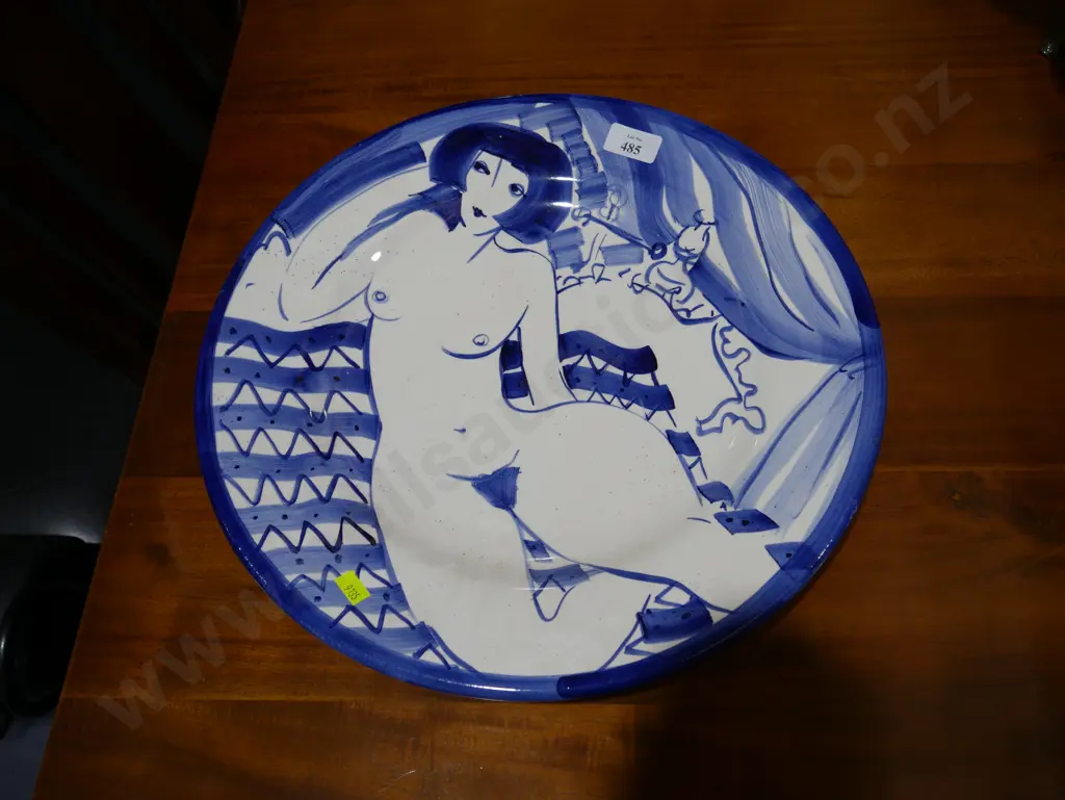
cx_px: 532
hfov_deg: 63.4
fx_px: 862
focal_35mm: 28
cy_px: 400
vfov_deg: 49.8
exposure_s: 1/160
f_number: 4
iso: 200
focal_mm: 14
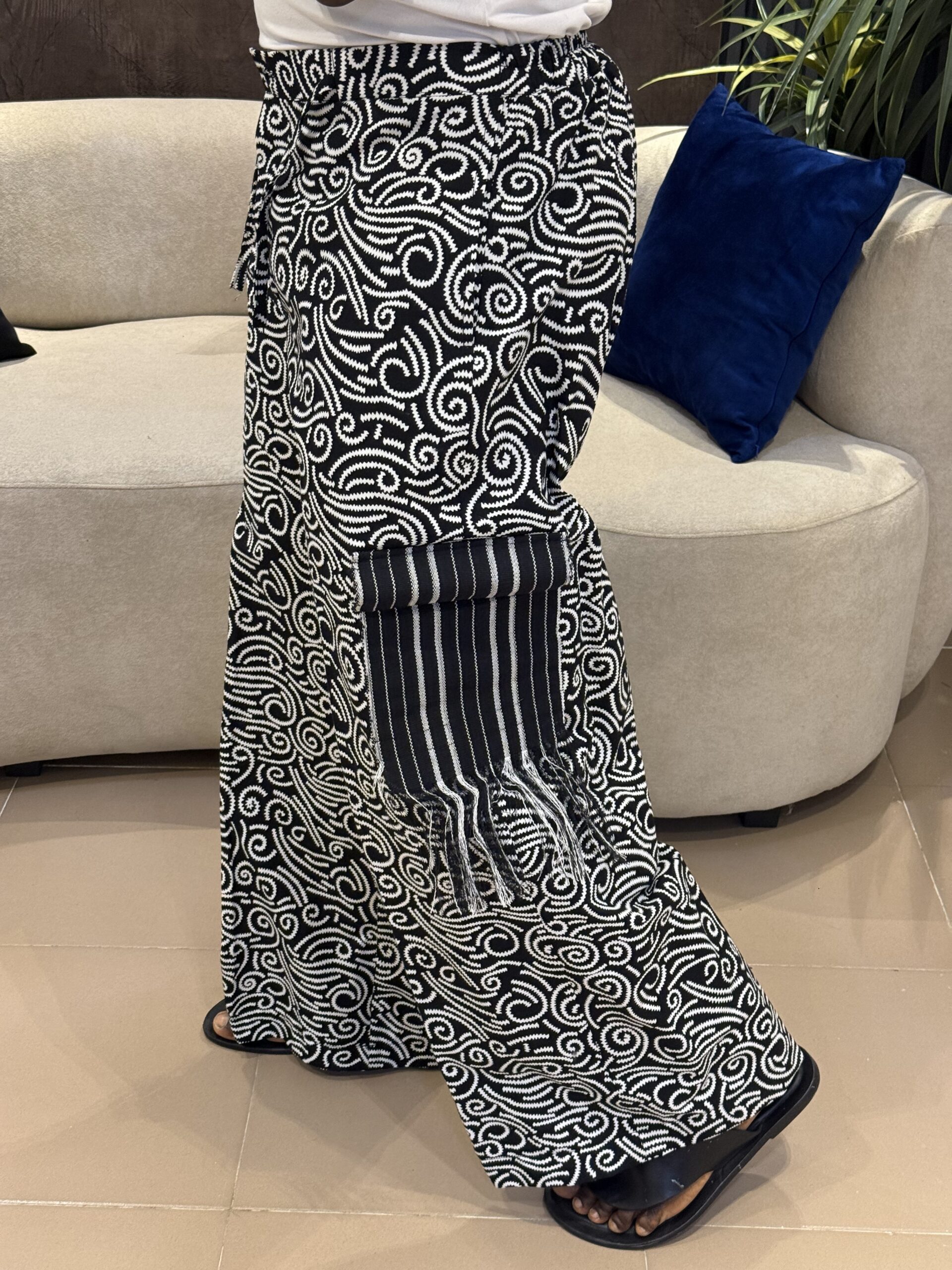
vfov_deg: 39.7
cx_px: 476
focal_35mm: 48
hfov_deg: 30.3
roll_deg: -1.8
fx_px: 1760
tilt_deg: -26.4
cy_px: 635
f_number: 1.78
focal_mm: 6.76
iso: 200
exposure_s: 1/33
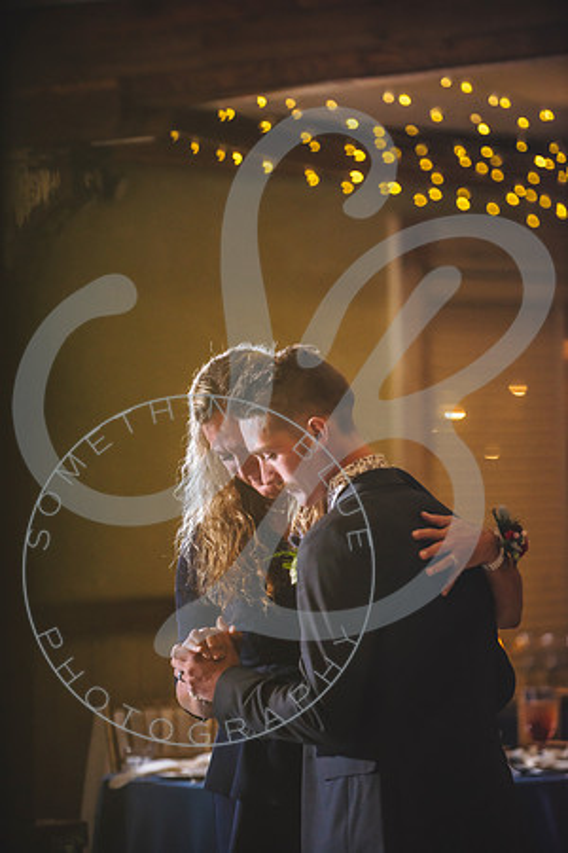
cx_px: 284
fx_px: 4023
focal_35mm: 170
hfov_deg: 8.1
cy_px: 426
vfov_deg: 12.1
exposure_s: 1/200
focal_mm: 170
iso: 800
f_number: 2.8
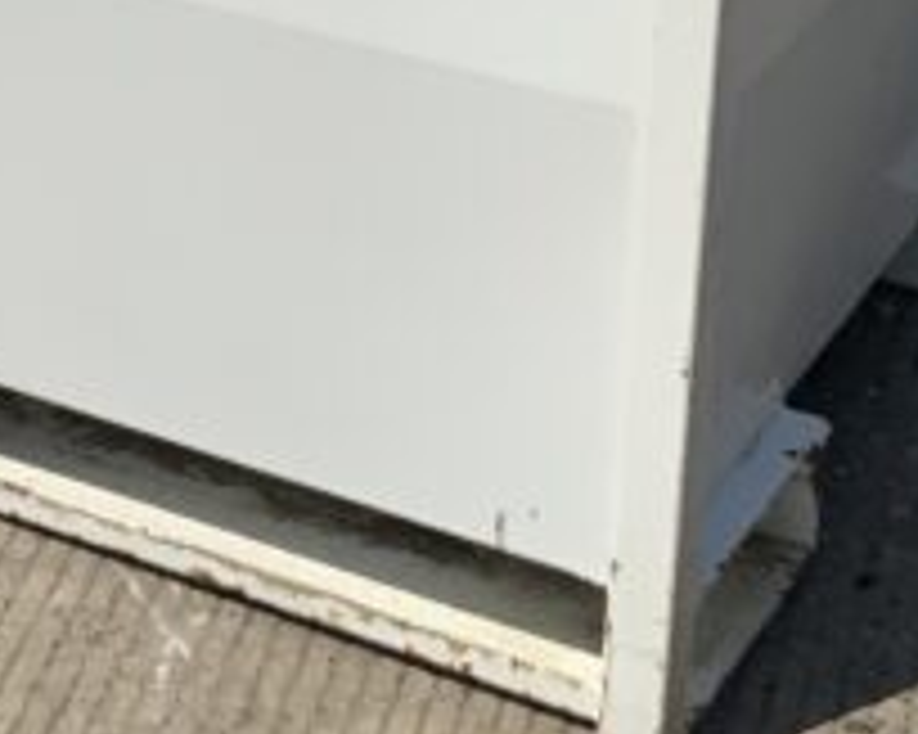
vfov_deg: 10.3
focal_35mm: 142
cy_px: -558
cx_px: 40
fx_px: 3856
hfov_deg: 13.4
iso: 20
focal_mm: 3
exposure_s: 1/5814
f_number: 1.8
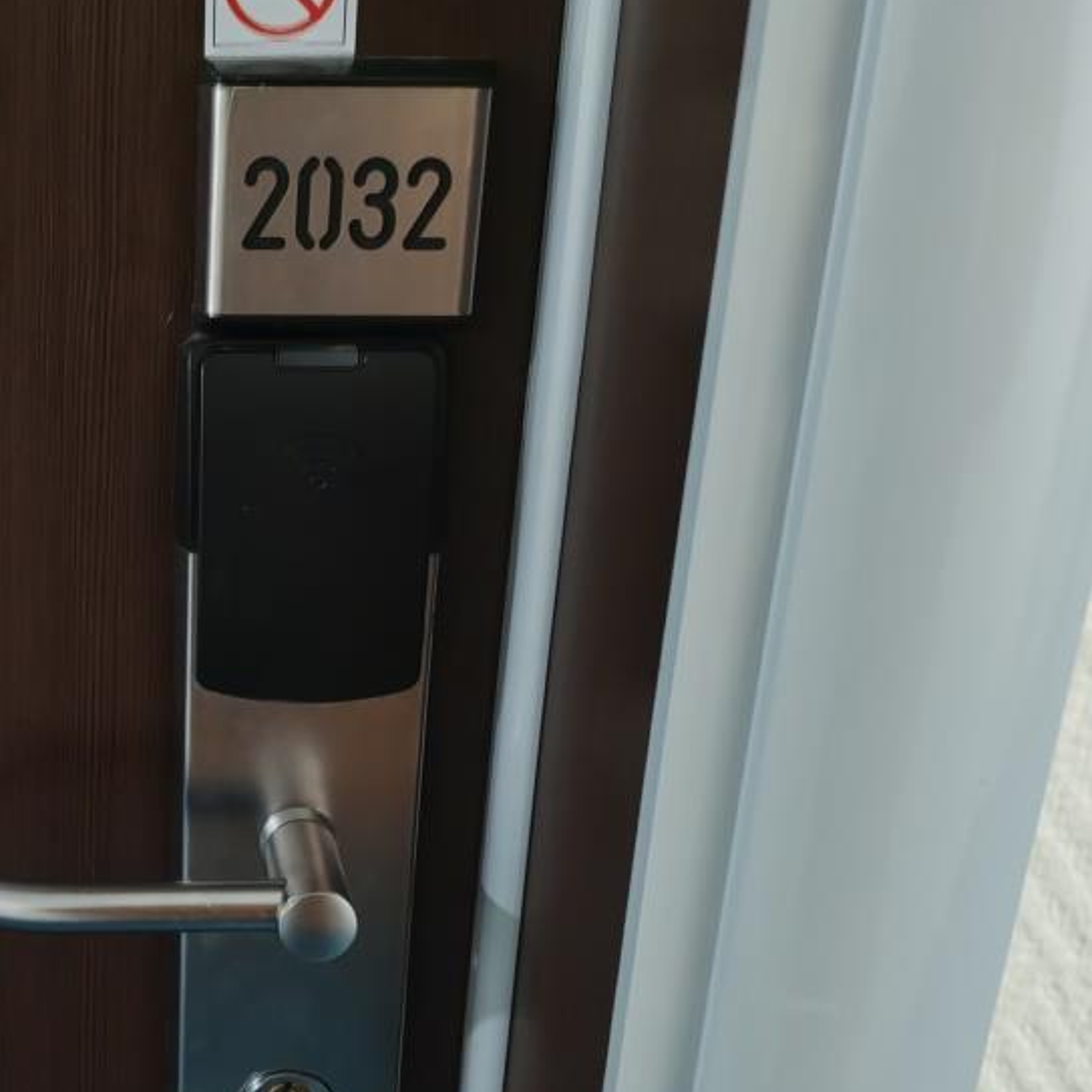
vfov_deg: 37.4
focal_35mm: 45
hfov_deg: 35.2
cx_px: 95
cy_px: 666
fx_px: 1606
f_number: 1.9
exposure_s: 1/33
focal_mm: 6.12
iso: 5000
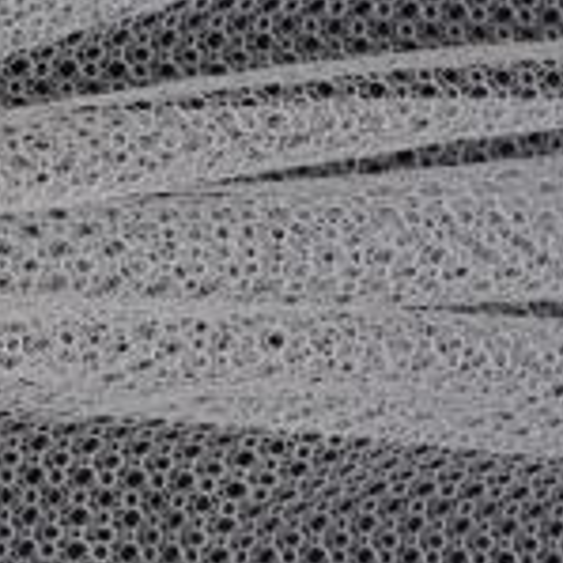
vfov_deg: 10.6
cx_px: -858
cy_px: 172
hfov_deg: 9.3
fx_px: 3018
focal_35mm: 164
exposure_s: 1/160
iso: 500
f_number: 8
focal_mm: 28
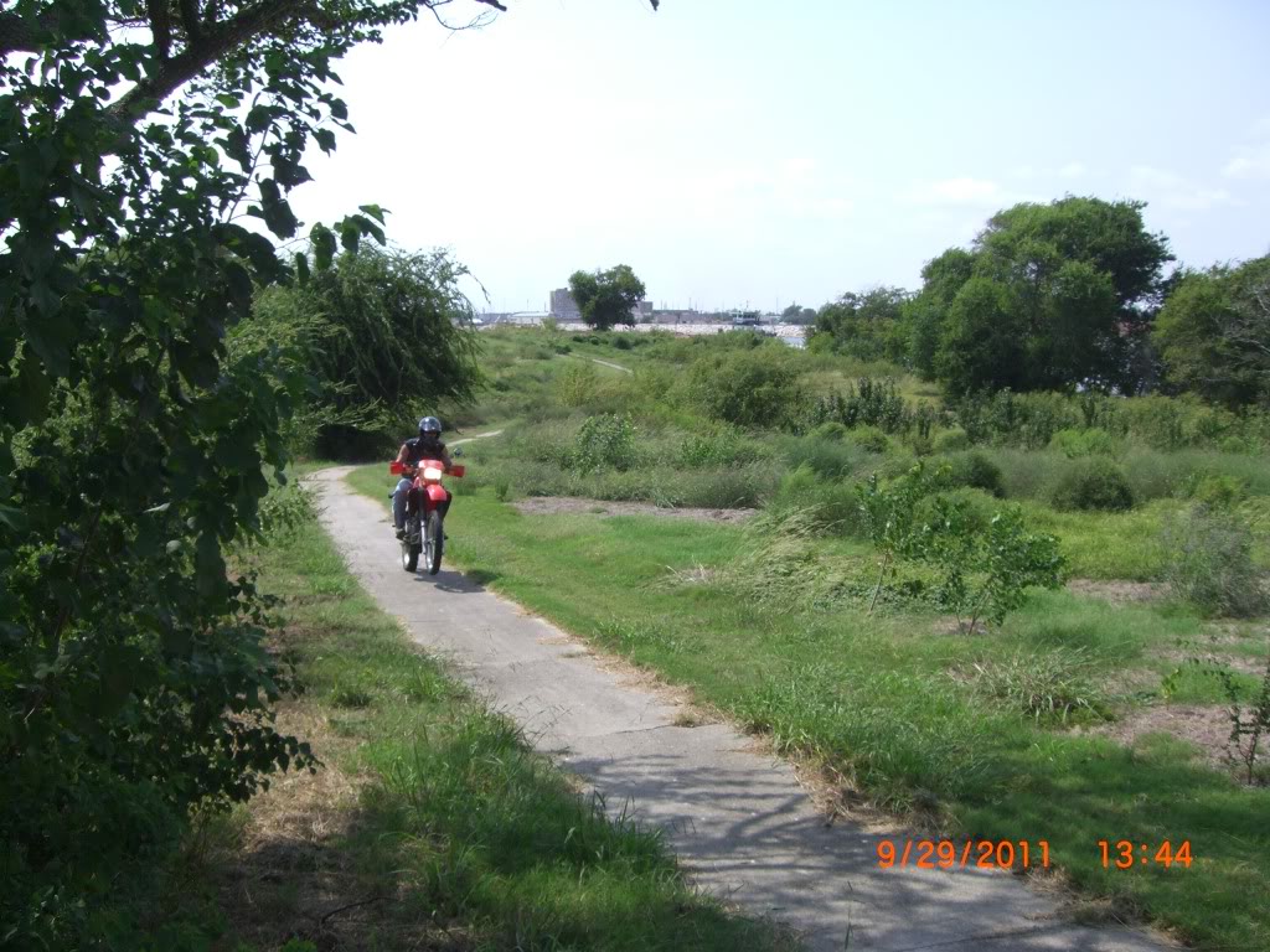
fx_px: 1394
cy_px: 476
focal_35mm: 38
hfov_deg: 49.0
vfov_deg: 37.7
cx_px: 635
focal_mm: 6.2
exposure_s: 1/500
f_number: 4.3
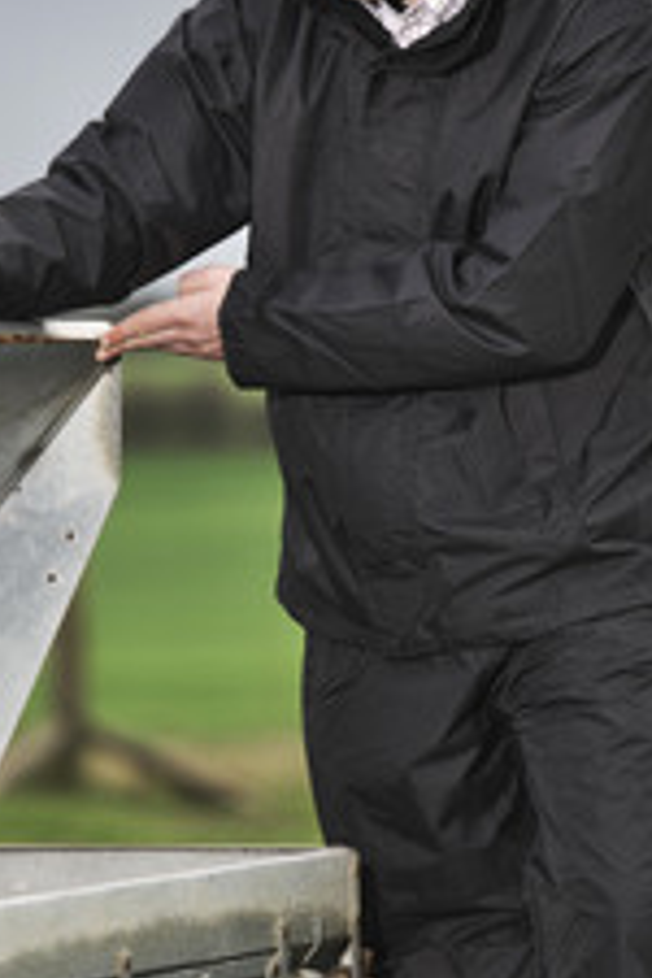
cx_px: 378
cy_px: 578
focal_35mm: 367
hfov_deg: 3.7
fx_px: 9969
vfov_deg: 5.6
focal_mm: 165
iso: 100
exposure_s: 1/320
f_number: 4
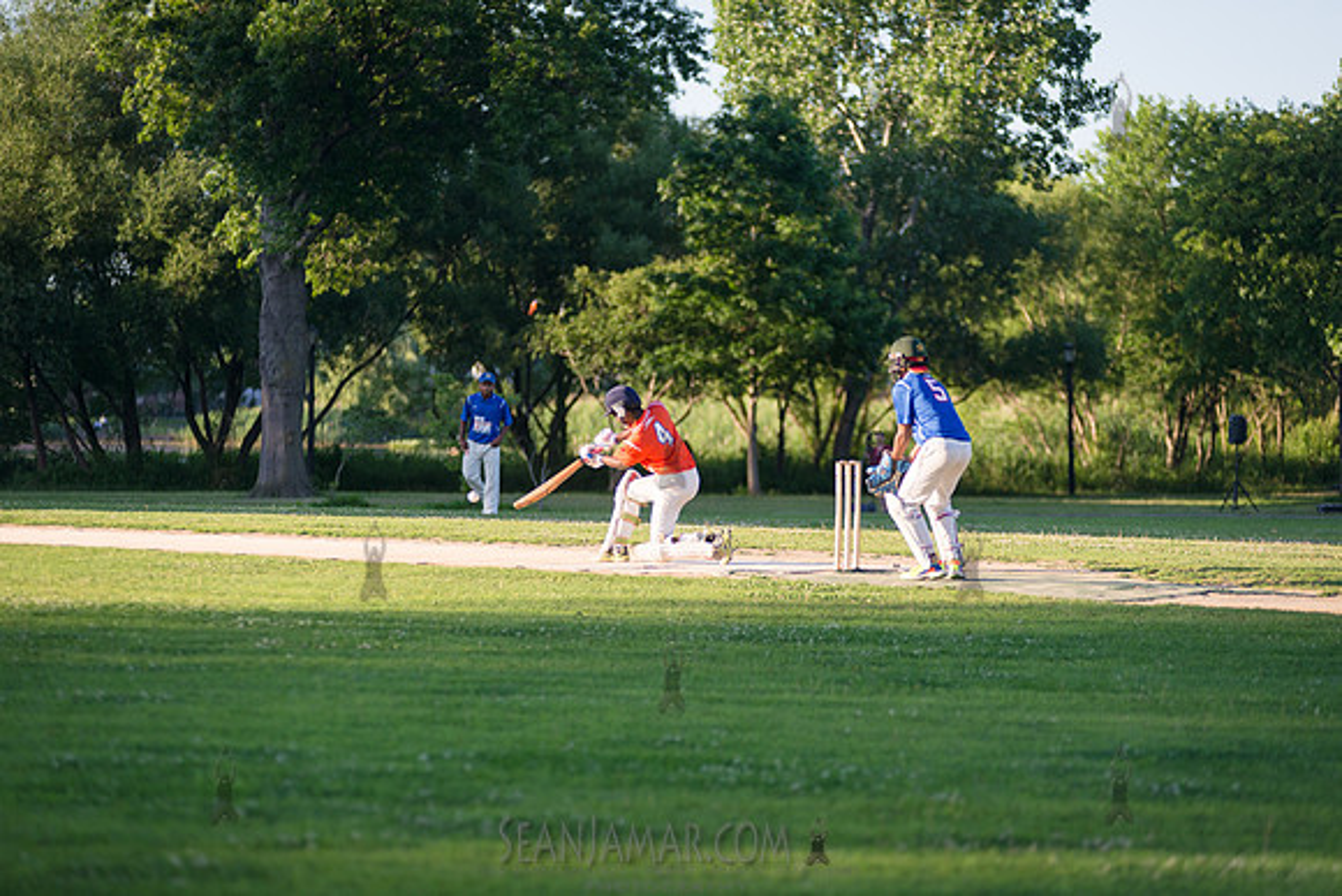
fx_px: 5406
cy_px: 448
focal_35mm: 145
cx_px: 671
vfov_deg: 9.5
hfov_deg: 14.2
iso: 400
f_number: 2.8
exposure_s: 1/2500
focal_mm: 145
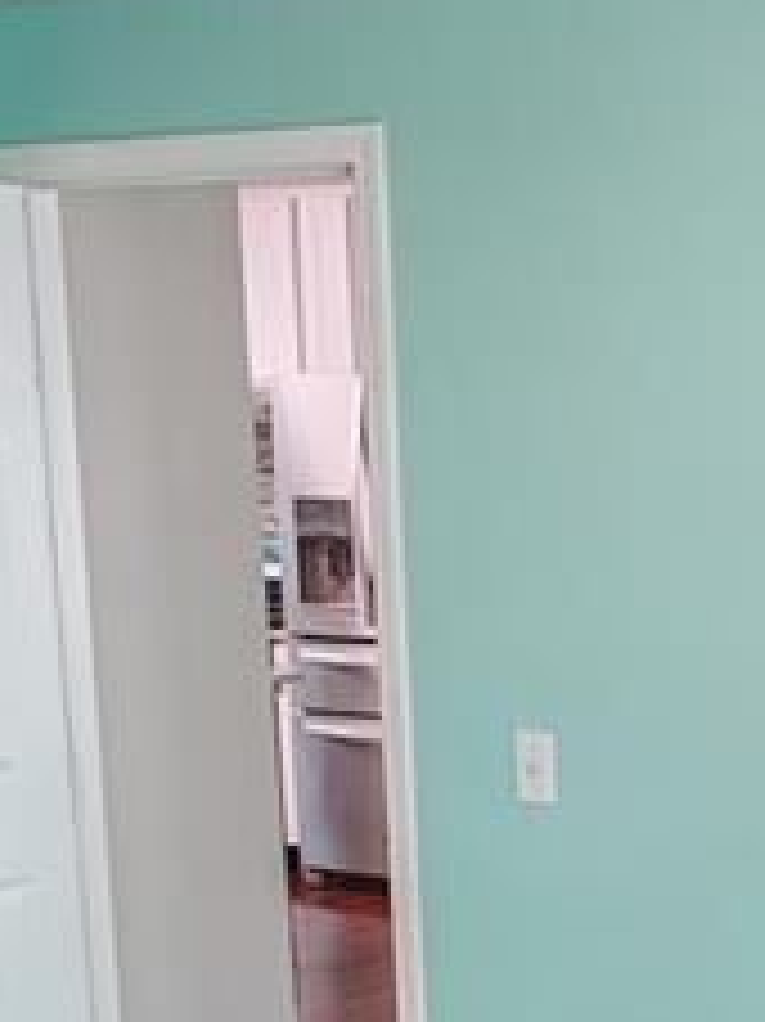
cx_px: 778
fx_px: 2595
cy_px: 1184
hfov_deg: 16.4
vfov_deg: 20.9
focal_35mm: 88
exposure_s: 1/60
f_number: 1.8
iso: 200
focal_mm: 4.25
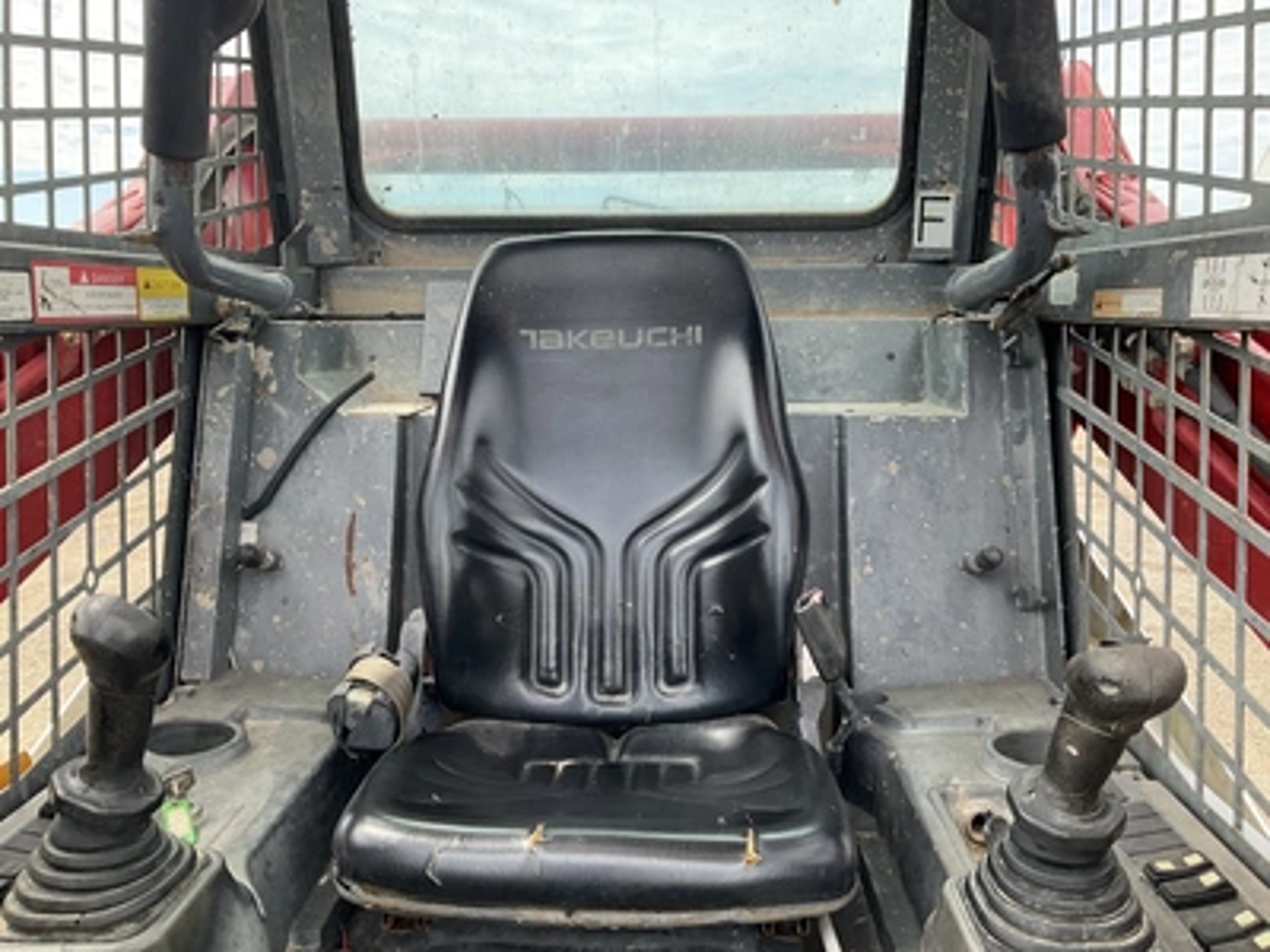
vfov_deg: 48.2
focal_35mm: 29
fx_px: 1064
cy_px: 476
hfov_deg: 61.7
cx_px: 635
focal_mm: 3
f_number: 1.8
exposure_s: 1/370
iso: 25
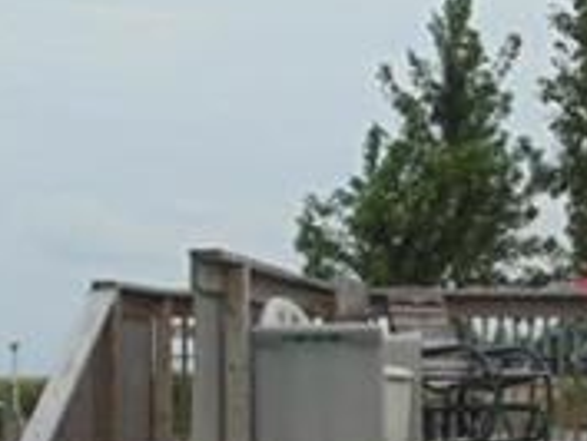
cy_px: 438
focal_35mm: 127
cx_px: 813
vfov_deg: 11.6
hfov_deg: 14.7
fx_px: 2155
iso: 80
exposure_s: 1/125
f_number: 9.7
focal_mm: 4
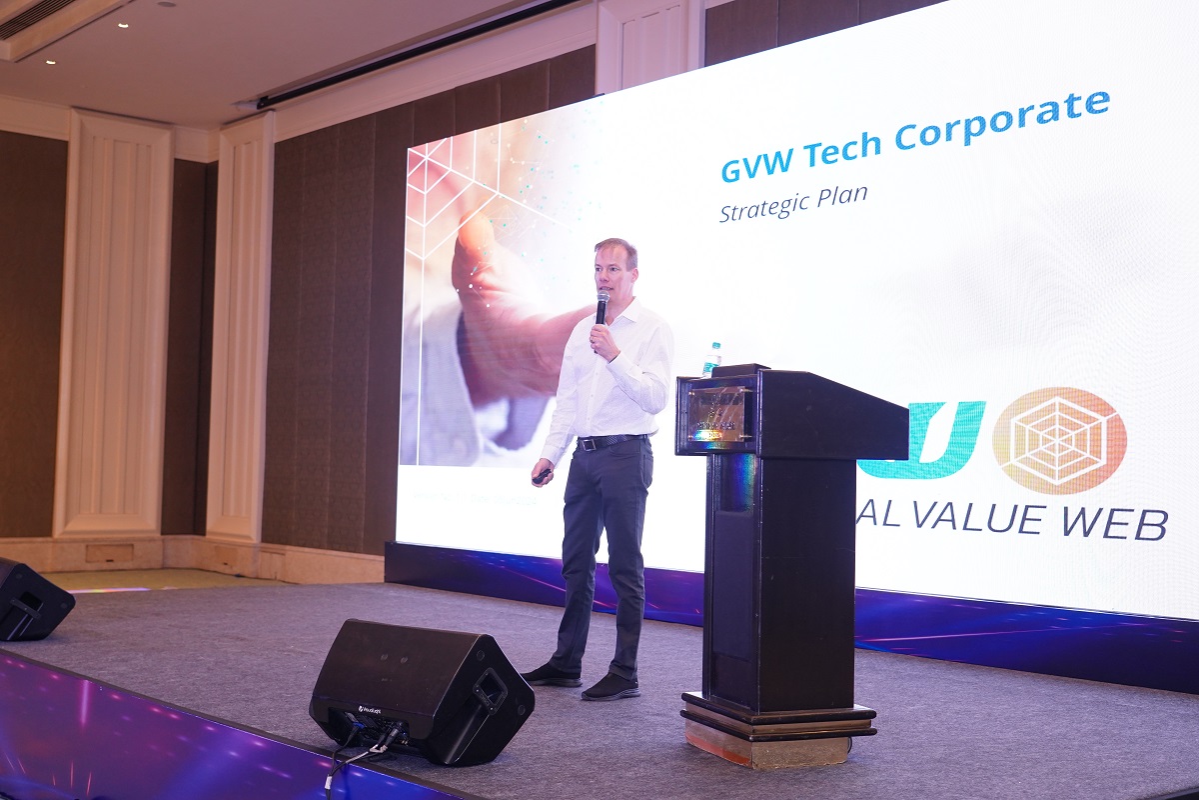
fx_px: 1399
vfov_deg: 31.9
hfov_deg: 46.4
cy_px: 400
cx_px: 600
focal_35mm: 42
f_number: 4
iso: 1600
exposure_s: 1/160
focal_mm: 42
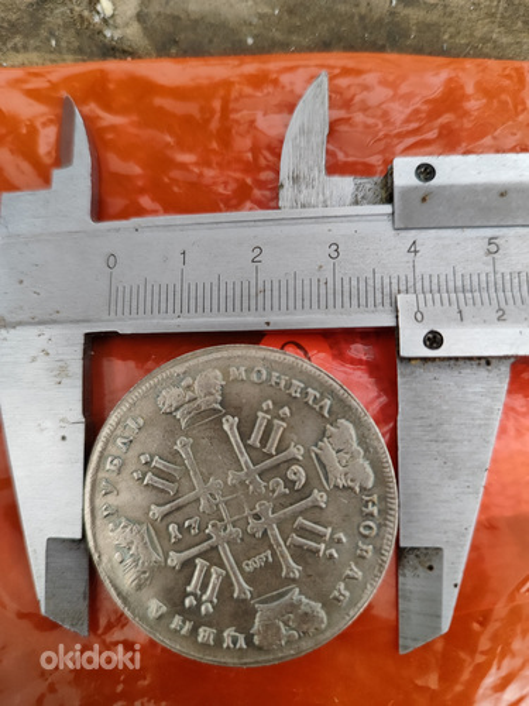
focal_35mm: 24
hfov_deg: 56.8
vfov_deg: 71.6
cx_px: 264
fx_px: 489
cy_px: 353
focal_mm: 5.89
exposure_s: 1/33
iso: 1352
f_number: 1.89
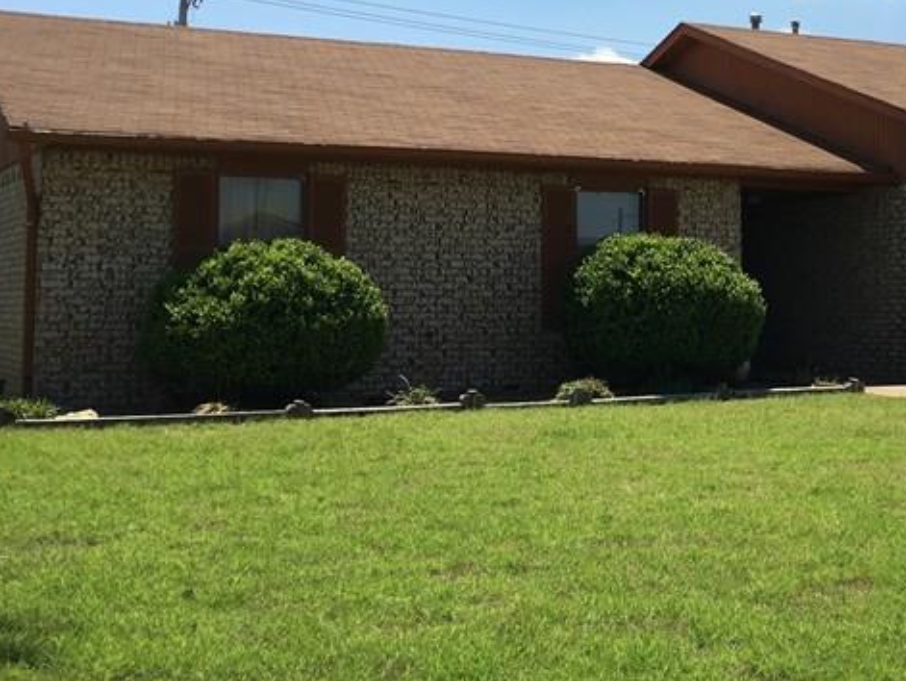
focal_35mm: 63
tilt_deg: +4.7
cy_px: 192
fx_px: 1650
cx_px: 781
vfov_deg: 23.1
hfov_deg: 29.7
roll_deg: -1.2
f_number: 2.2
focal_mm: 4.15
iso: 25
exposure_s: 1/1972
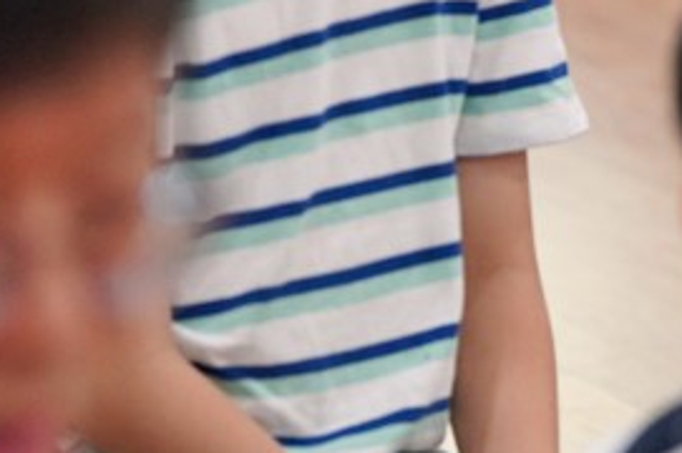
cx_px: 1017
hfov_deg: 3.1
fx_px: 12583
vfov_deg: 2.1
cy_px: -254
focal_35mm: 665
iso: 3200
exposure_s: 1/250
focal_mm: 200
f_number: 4
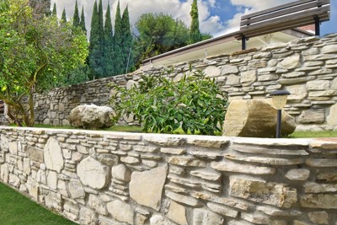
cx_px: 81
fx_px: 225
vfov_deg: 53.0
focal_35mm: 24
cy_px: 129
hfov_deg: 68.5
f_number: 11
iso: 320
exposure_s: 1/100
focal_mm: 10
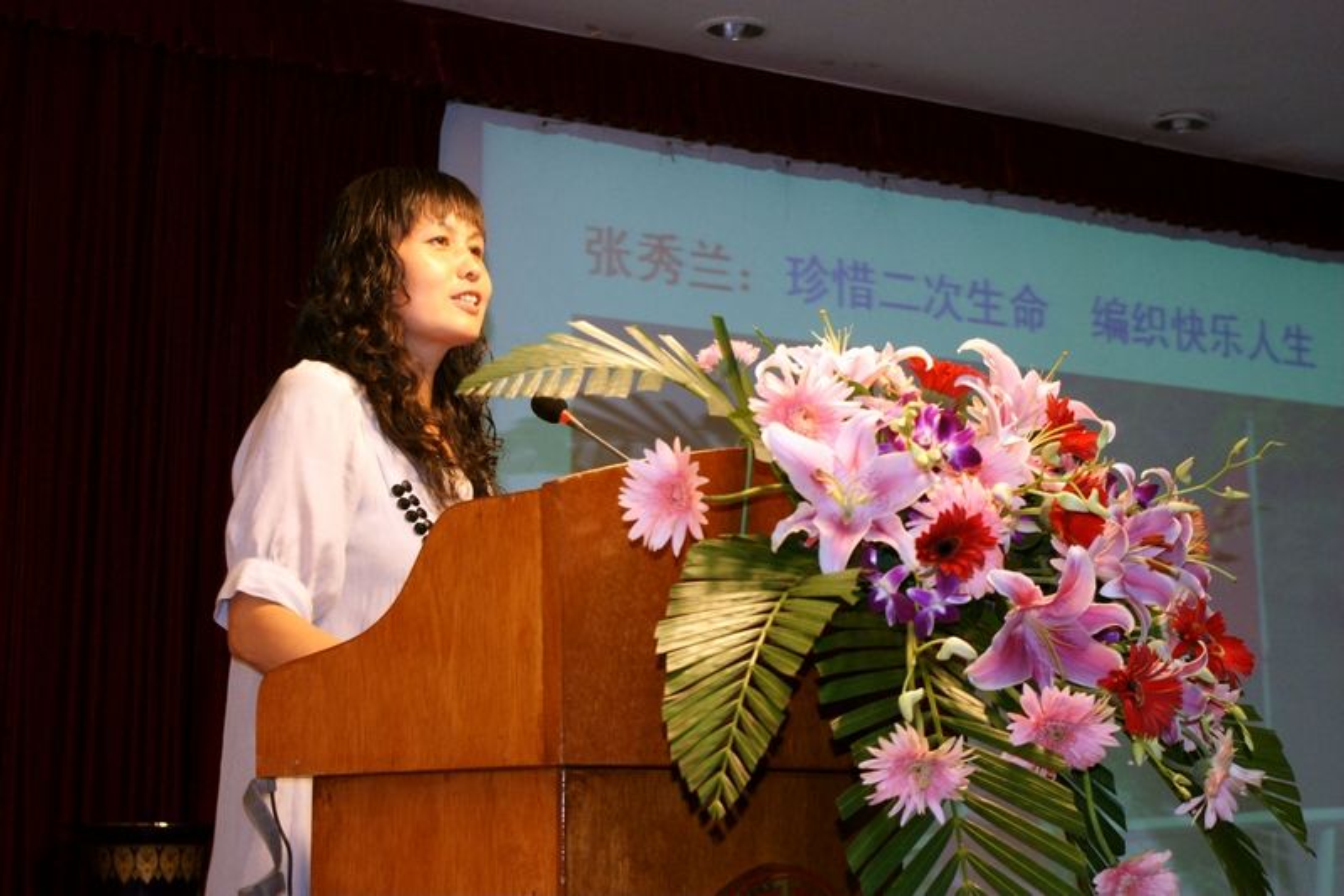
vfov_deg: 22.6
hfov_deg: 33.4
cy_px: 448
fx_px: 2239
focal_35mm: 60
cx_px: 672
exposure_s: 1/100
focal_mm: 40
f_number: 5.6
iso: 1250
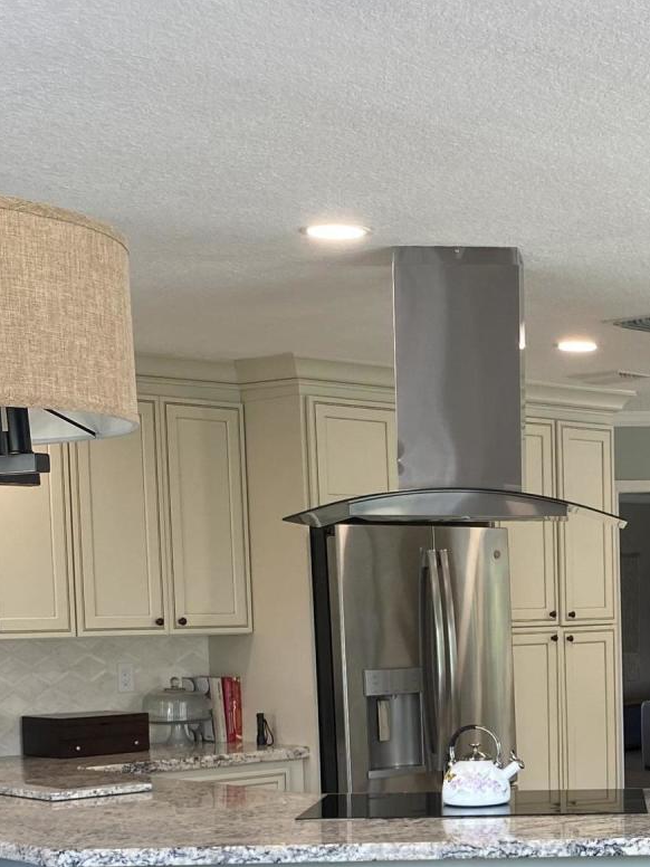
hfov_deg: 21.2
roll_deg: +1.3
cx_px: 656
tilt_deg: -4.9
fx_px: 1677
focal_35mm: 67
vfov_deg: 28.1
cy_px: 753
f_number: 1.8
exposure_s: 1/120
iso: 50
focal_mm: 4.25
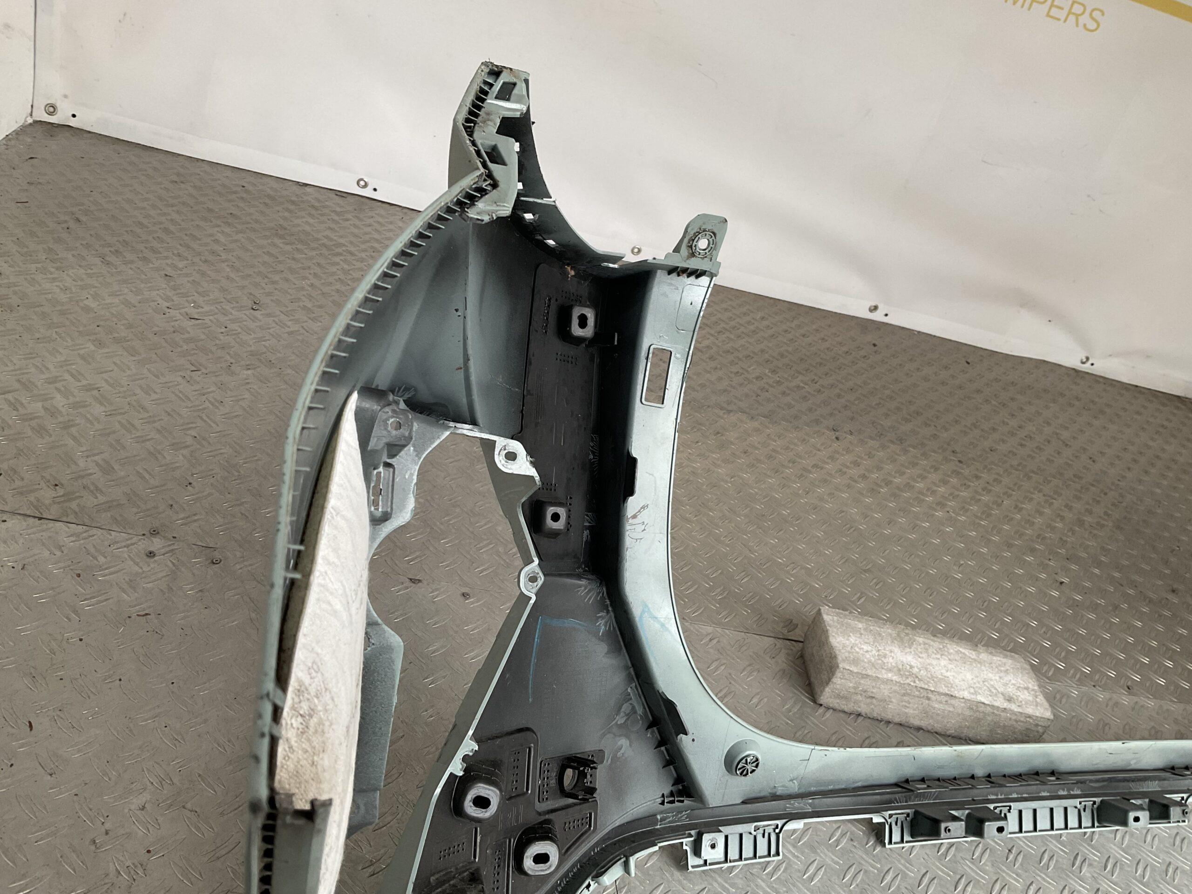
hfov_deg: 61.7
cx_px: 596
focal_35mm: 29
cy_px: 447
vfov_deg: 48.2
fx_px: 999
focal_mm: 3
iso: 50
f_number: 1.8
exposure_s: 1/50
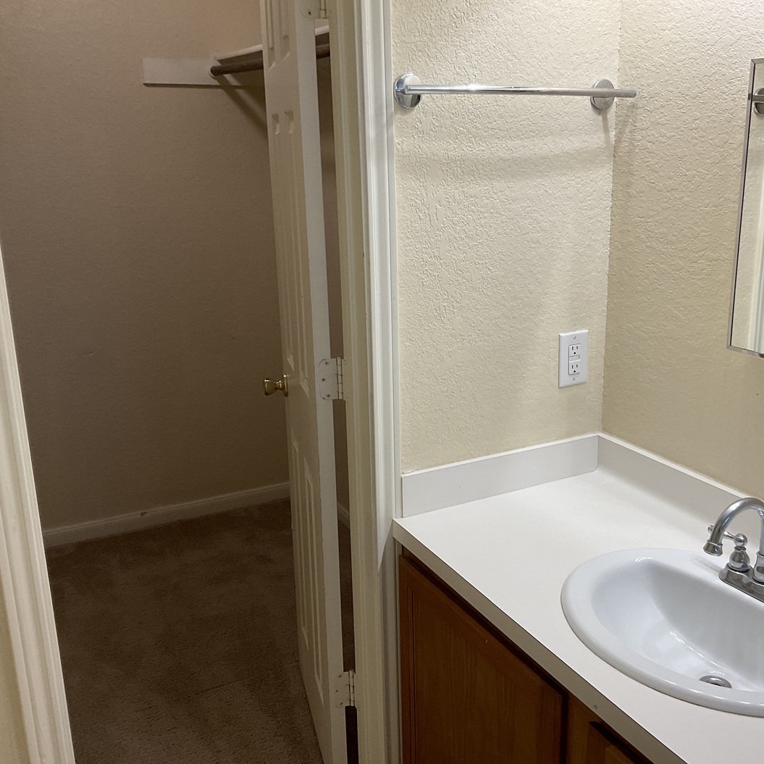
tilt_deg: -15.9
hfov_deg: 47.0
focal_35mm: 35
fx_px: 874
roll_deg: -0.3
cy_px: 387
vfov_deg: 47.2
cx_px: 457
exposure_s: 1/120
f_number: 1.8
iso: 64
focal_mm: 3
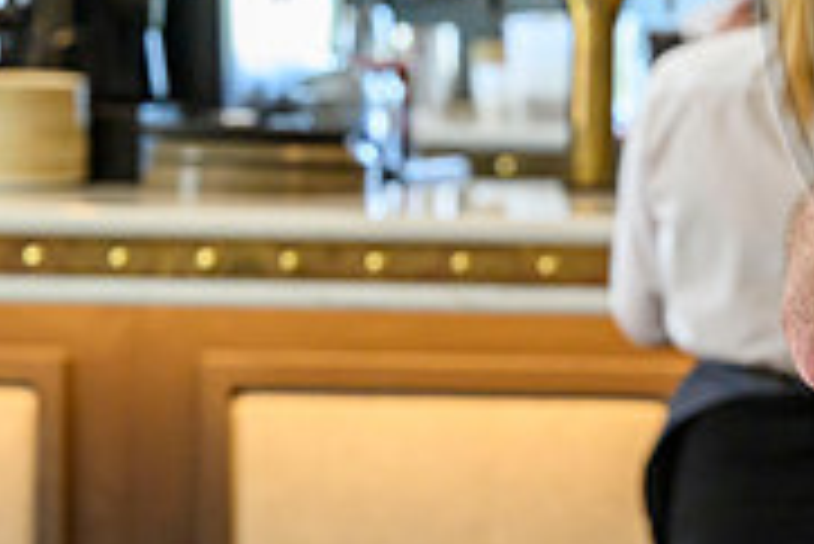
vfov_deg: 4.5
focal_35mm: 304
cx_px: 1219
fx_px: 6879
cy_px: -25
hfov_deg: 6.7
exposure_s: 1/500
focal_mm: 95
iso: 4000
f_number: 4
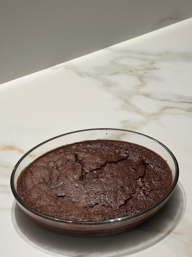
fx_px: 355
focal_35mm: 48
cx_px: 96
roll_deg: -2.8
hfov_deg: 30.3
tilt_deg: -44.4
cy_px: 128
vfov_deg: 39.7
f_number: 1.78
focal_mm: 6.86
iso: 64
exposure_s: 1/100
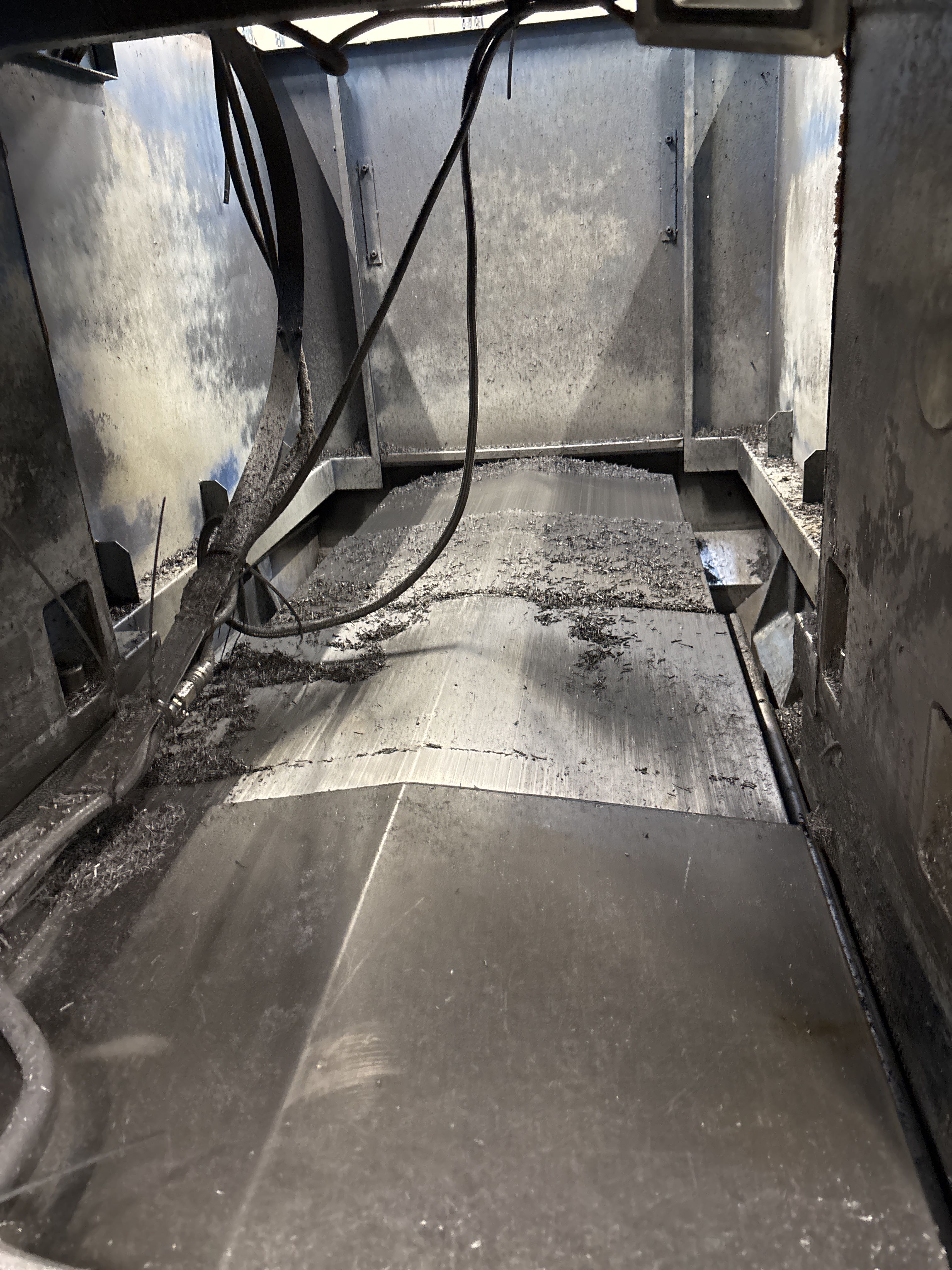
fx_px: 953
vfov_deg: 67.3
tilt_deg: -19.3
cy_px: 635
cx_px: 476
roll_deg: +3.9
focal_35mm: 26
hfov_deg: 53.1
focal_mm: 5.96
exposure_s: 1/33
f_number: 1.6
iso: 500
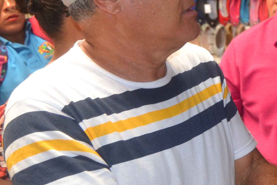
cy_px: 50
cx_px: 319
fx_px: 646
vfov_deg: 16.2
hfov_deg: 22.6
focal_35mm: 84
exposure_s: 1/60
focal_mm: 18
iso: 800
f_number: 3.5
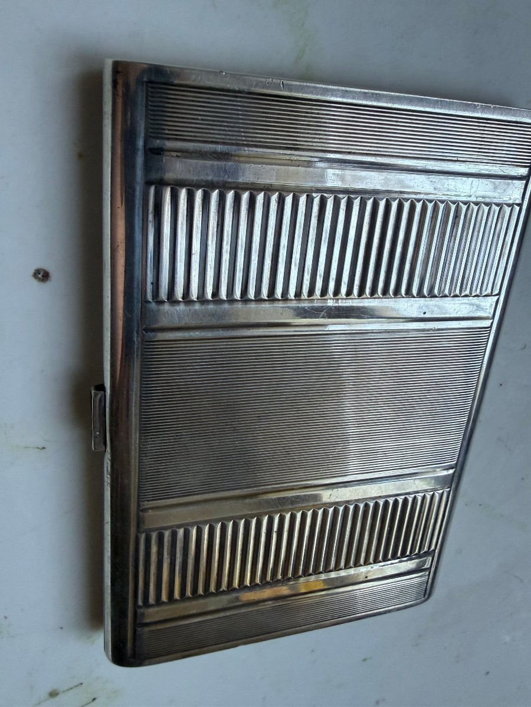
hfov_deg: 56.8
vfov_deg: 71.6
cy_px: 354
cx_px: 266
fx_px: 491
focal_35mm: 24
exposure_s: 1/121
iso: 250
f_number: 2.2
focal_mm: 2.22
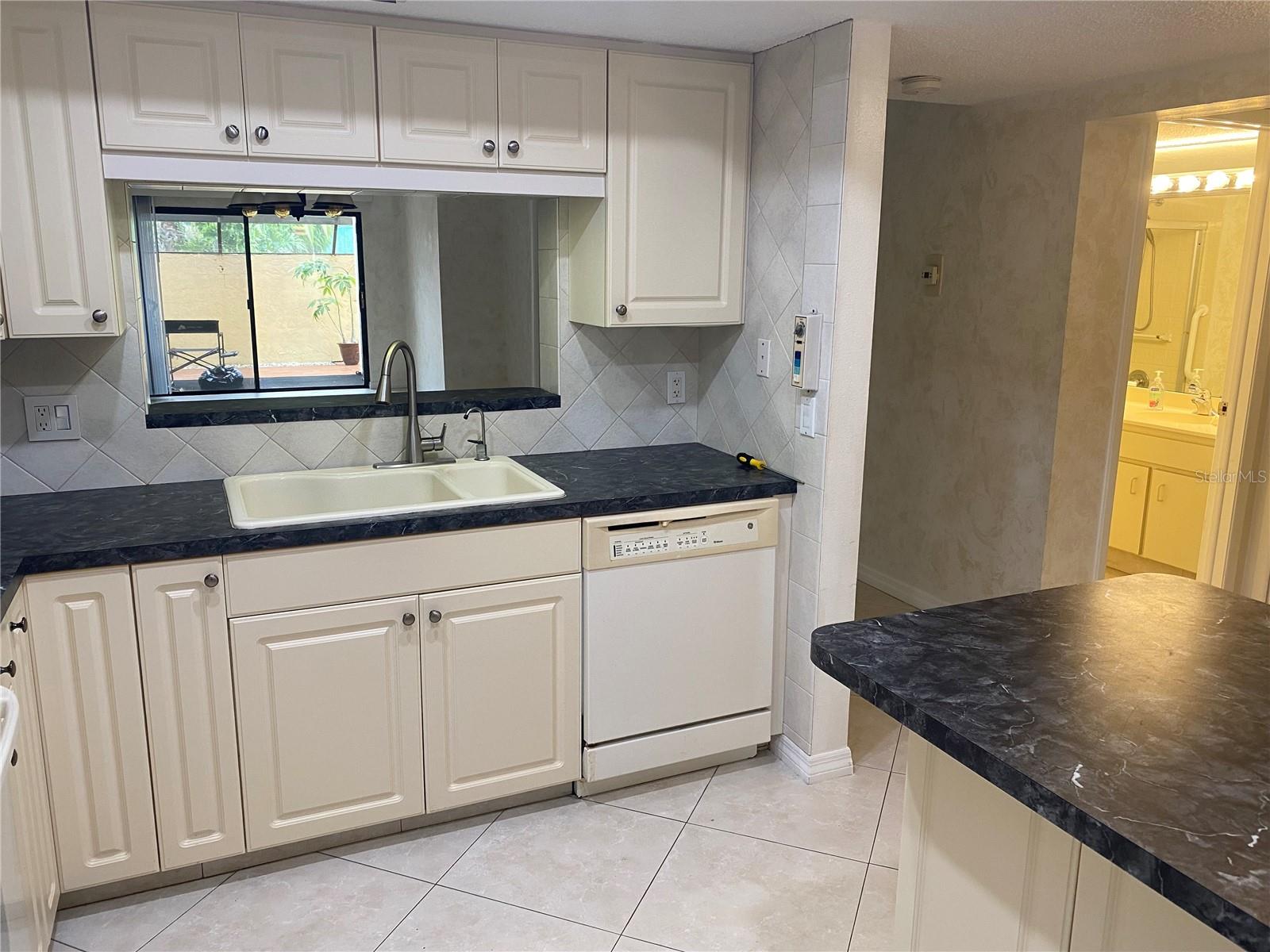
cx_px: 635
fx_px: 954
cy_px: 476
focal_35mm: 26
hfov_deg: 67.3
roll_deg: -0.9
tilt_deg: -11.6
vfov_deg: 53.1
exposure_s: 1/60
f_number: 1.8
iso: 80
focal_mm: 4.25
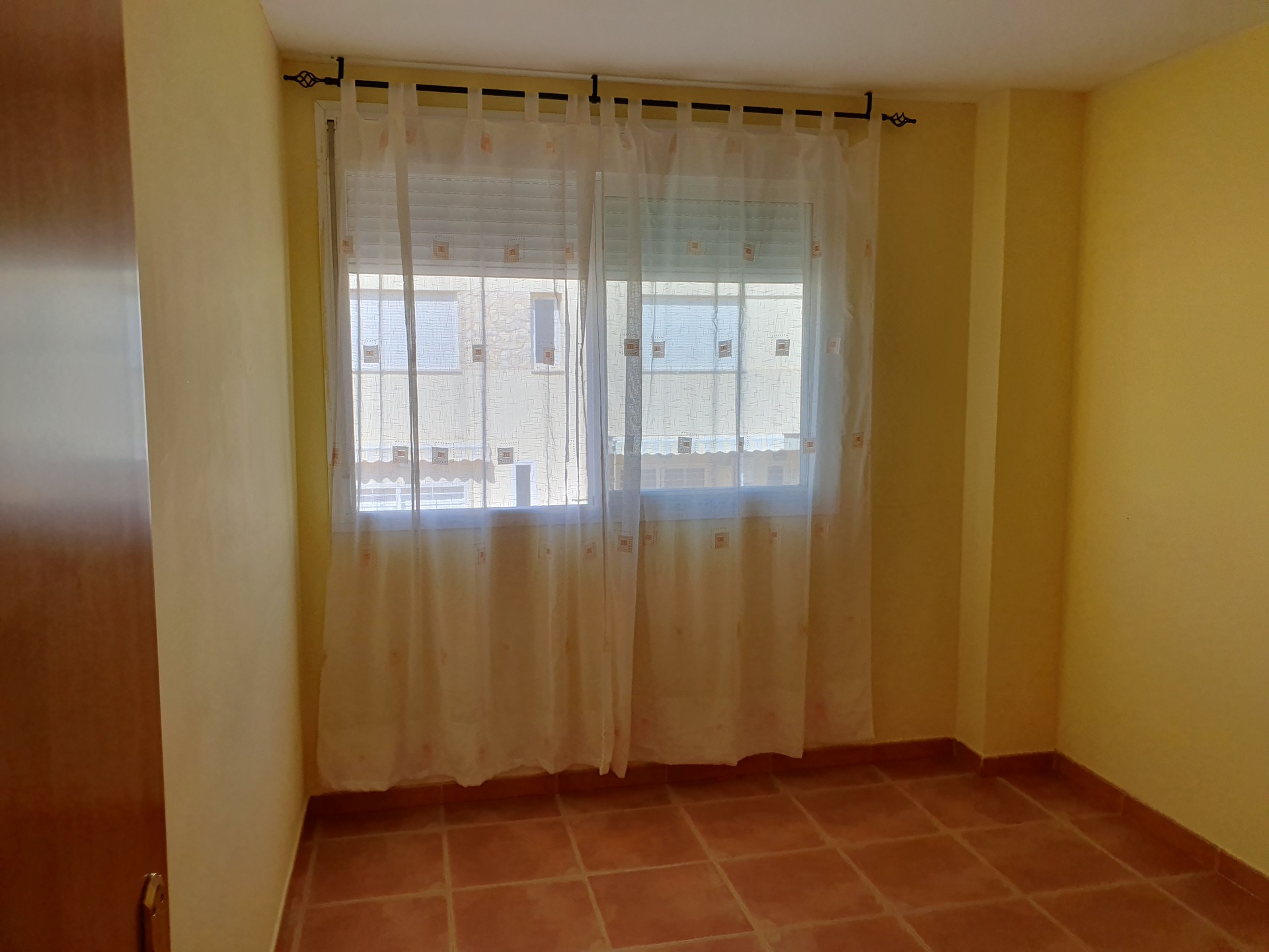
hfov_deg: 67.3
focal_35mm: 26
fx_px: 953
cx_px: 634
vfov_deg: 53.1
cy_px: 476
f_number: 2.4
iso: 50
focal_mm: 4.32
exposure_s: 1/442
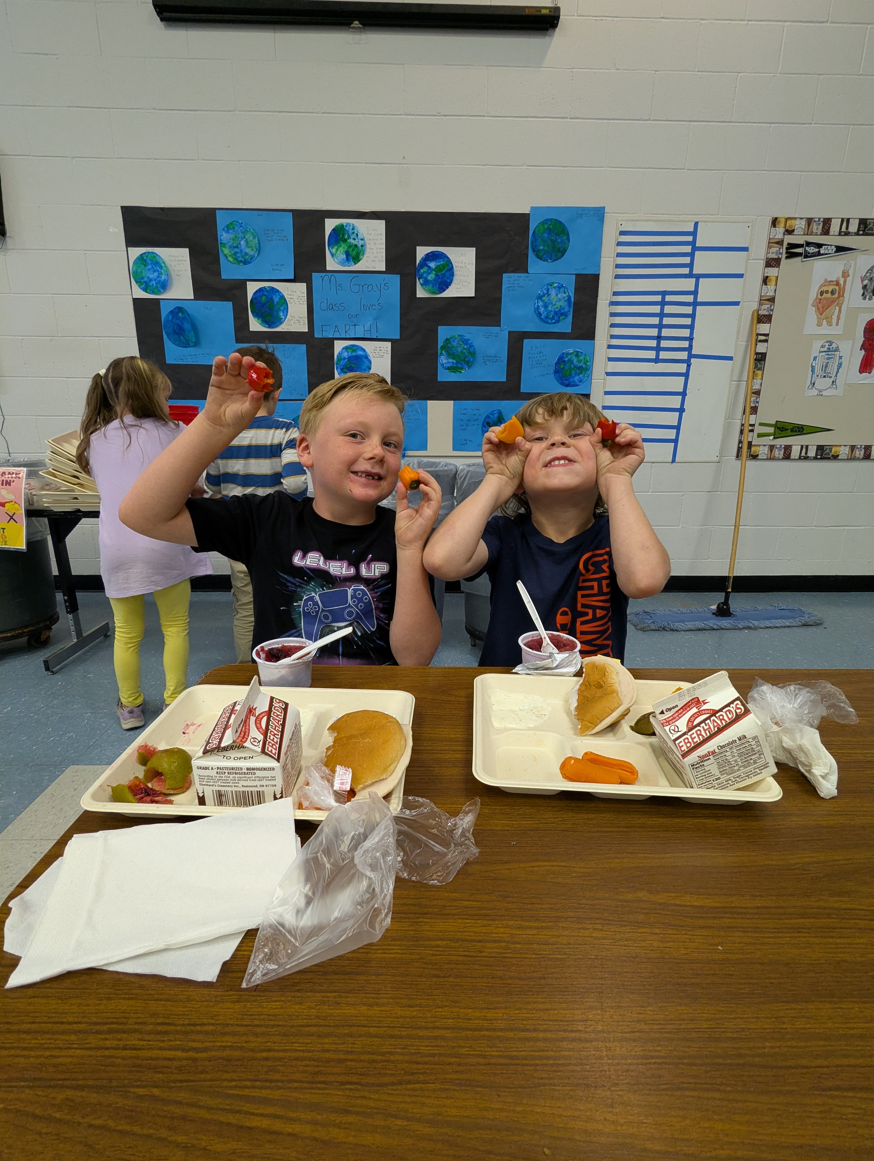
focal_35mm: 16
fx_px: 537
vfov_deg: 94.4
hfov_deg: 78.2
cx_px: 437
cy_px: 580
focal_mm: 2.35
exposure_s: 1/40
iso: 130
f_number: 2.2
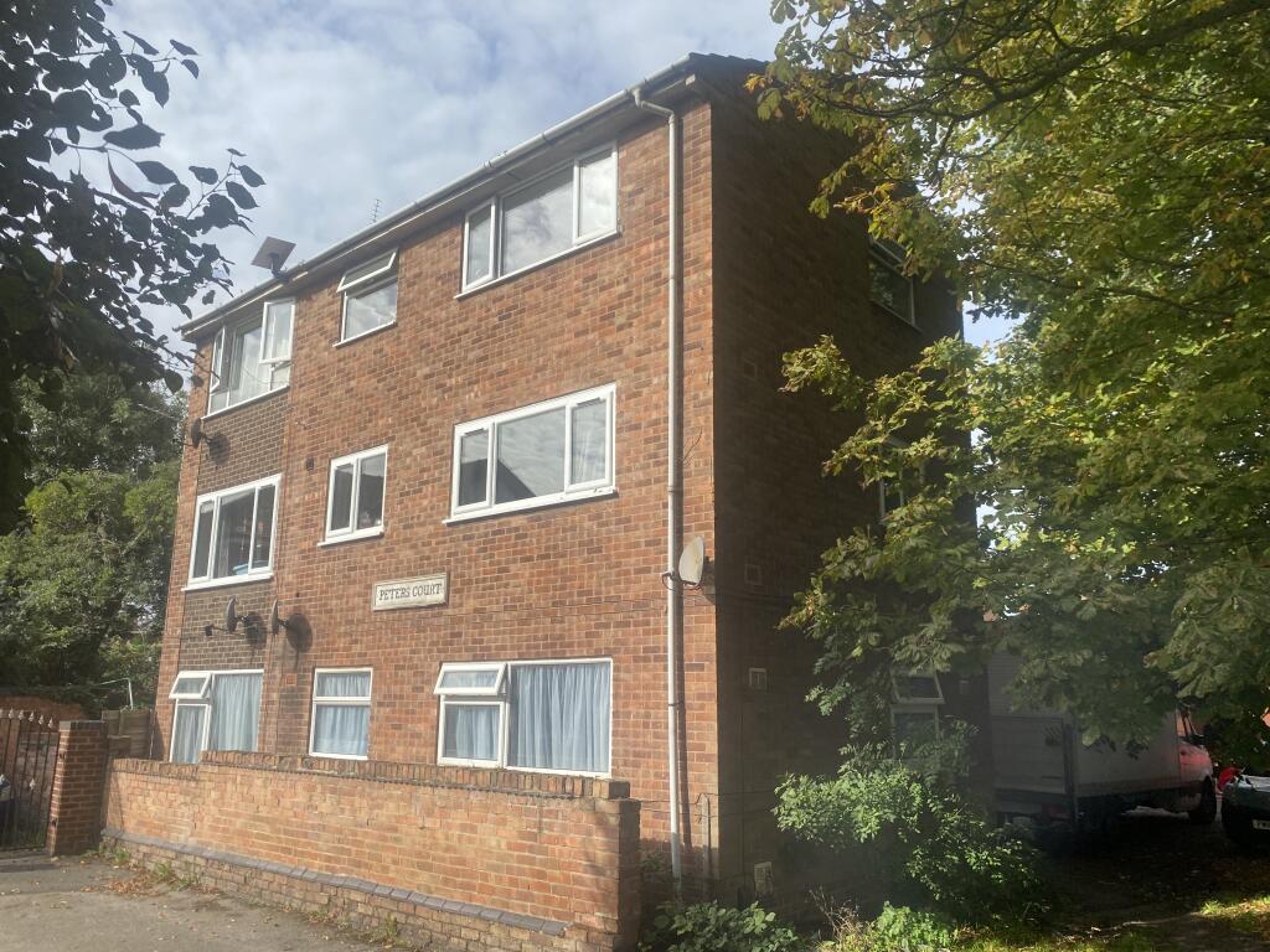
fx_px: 954
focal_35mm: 26
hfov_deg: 67.3
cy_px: 476
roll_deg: -0.4
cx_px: 635
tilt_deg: +11.0
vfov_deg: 53.1
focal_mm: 4.25
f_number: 1.8
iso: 32
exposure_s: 1/2410
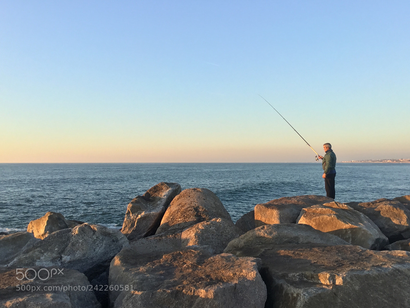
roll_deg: -1.7
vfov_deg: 45.5
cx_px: 205
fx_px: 367
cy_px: 154
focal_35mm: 31
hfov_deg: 58.3
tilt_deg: +1.3
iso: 25
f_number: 2.4
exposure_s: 1/184
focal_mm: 3.3
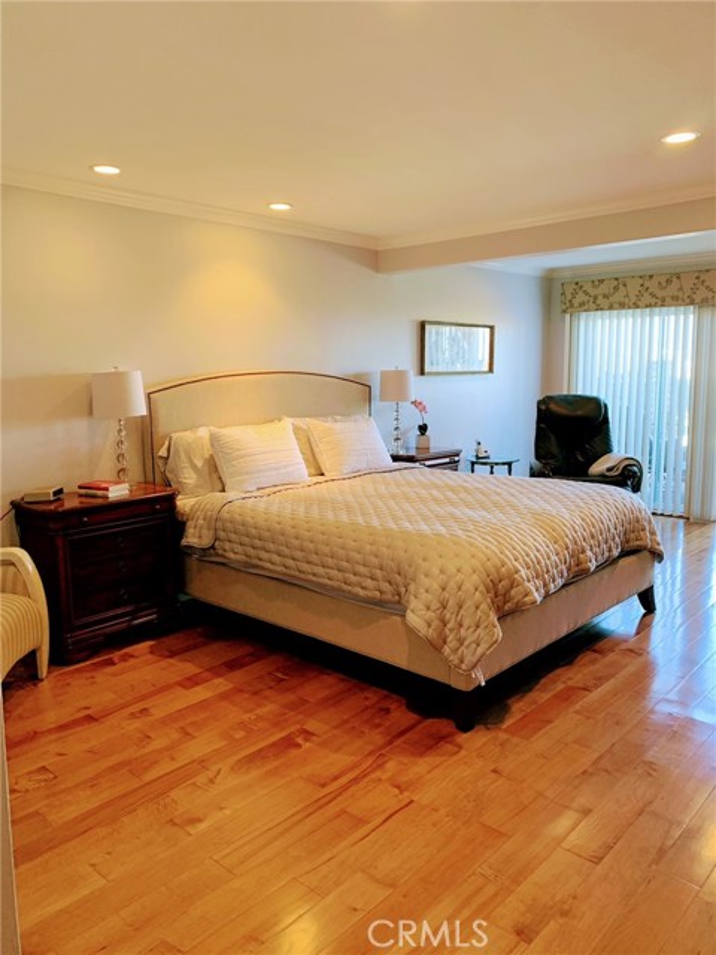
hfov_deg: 53.1
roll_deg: +0.4
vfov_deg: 67.3
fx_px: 717
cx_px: 358
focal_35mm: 26
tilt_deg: -6.8
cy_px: 478
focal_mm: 4.25
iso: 160
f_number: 1.8
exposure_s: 1/60
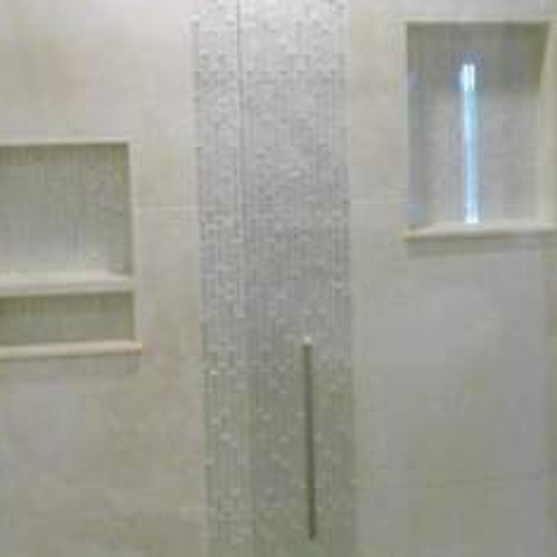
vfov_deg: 35.6
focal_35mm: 47
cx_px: 389
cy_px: 175
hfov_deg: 35.6
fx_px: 856
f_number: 2.8
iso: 800
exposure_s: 1/125
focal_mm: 4.7
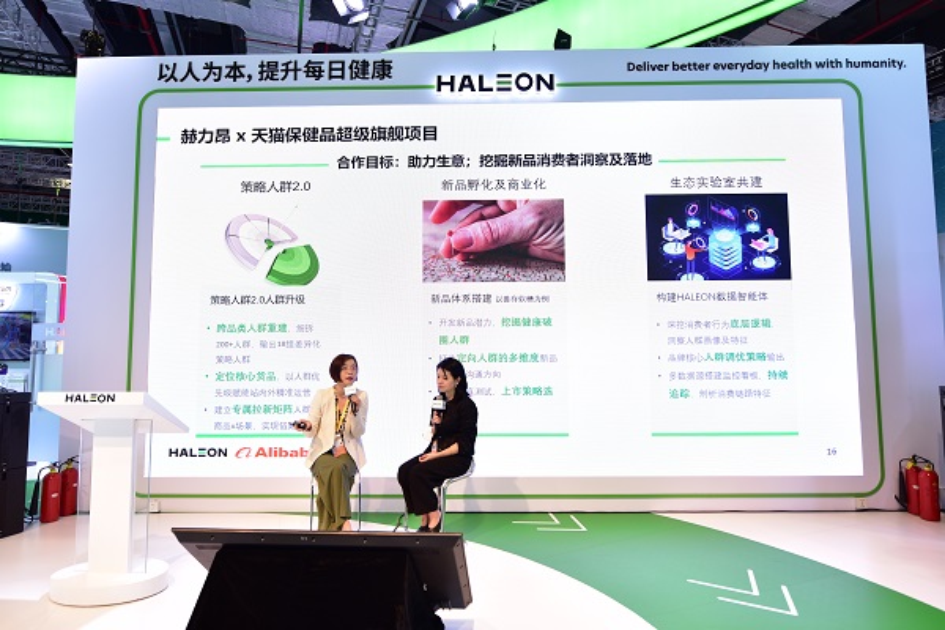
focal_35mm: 20
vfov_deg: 61.9
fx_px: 525
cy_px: 315
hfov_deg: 84.0
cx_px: 472
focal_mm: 20
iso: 250
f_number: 3.5
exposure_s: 1/100
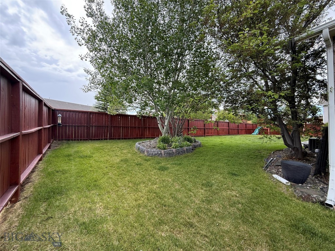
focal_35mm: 14
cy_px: 126
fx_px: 135
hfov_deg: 102.1
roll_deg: -0.4
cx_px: 168
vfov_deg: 85.7
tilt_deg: +1.9
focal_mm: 2.22
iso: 64
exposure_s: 1/187
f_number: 2.2
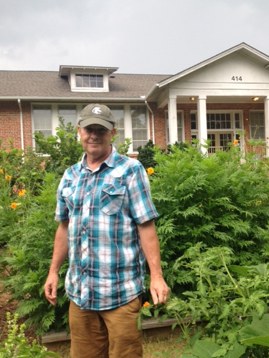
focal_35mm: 39
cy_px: 193
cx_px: 144
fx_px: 404
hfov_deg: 36.8
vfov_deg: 47.8
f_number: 2.4
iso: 50
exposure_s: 1/135
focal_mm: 4.28
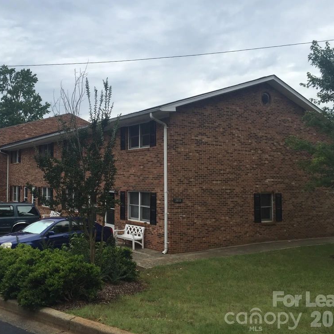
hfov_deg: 46.9
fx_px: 382
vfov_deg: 47.2
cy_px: 164
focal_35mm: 35
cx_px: 130
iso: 32
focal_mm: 4.15
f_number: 2.2
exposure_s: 1/1799
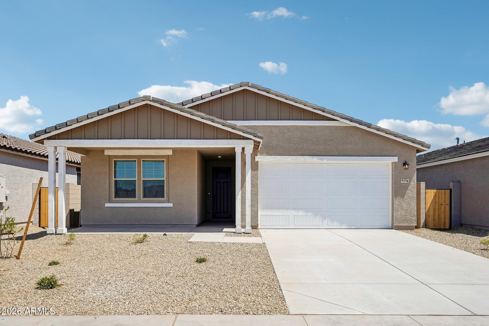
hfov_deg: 76.1
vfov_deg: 55.1
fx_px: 312
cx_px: 244
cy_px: 163
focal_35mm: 23
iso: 400
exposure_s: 1/1600
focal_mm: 23
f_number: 8
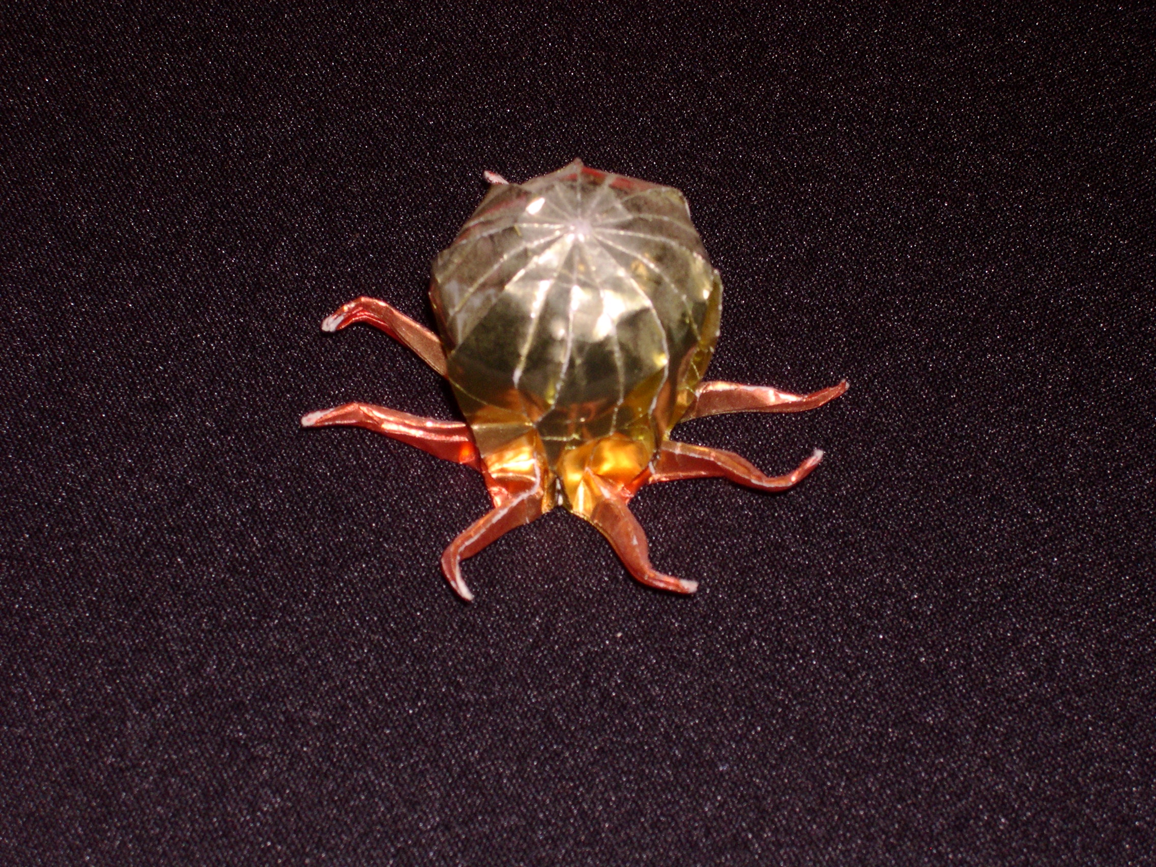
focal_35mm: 114
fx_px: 3807
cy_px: 434
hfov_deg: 17.3
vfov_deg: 13.0
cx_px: 578
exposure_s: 1/60
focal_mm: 24
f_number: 13.4
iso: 115
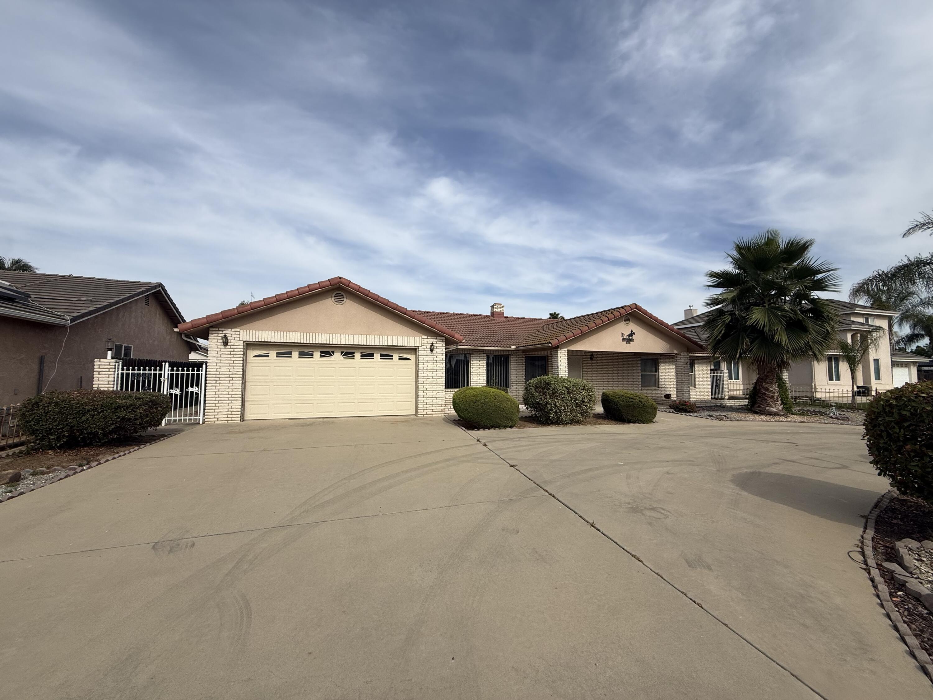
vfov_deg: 85.7
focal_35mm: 14
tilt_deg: +5.1
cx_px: 466
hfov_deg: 102.1
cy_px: 350
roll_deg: -0.4
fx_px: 377
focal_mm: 2.22
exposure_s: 1/3460
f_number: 2.2
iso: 50
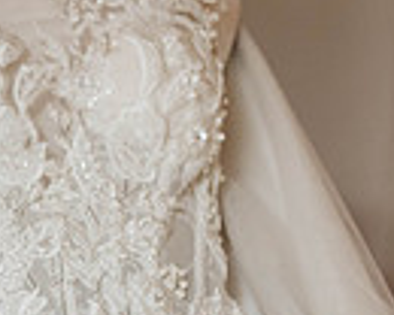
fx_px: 2449
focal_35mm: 210
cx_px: -333
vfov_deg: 7.4
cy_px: 267
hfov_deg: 8.8
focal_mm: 50
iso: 800
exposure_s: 1/160
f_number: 3.5
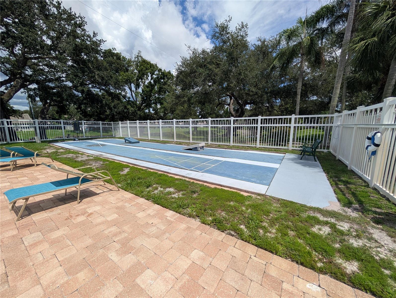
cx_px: 198
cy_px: 149
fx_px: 137
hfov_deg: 110.5
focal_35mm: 12
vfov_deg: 94.6
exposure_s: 1/3906
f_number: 1.7
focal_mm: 2.02
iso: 52
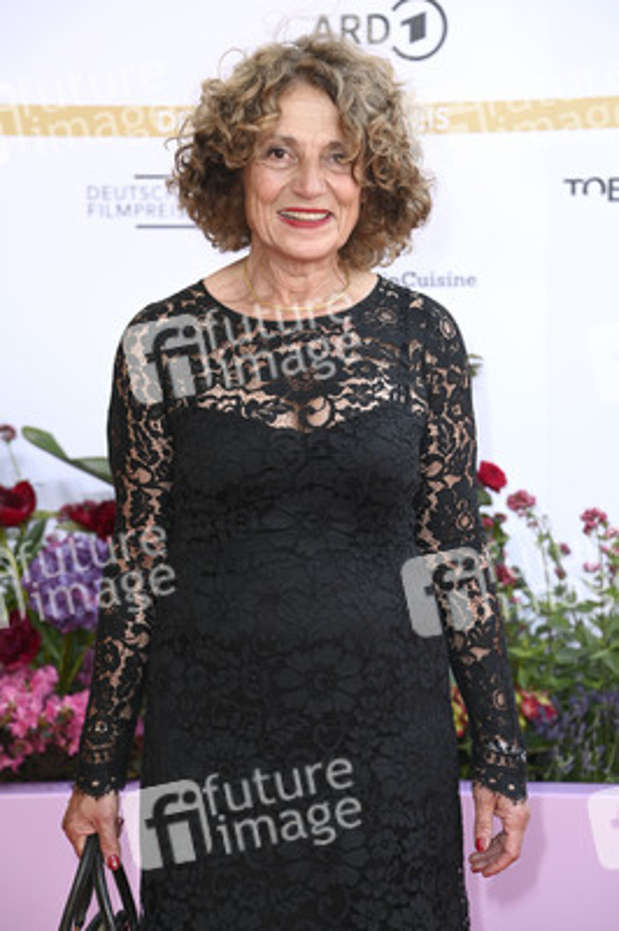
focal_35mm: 122
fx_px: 3152
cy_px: 466
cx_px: 310
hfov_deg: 11.2
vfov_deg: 16.8
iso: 500
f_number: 6.3
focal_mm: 122
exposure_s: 1/250
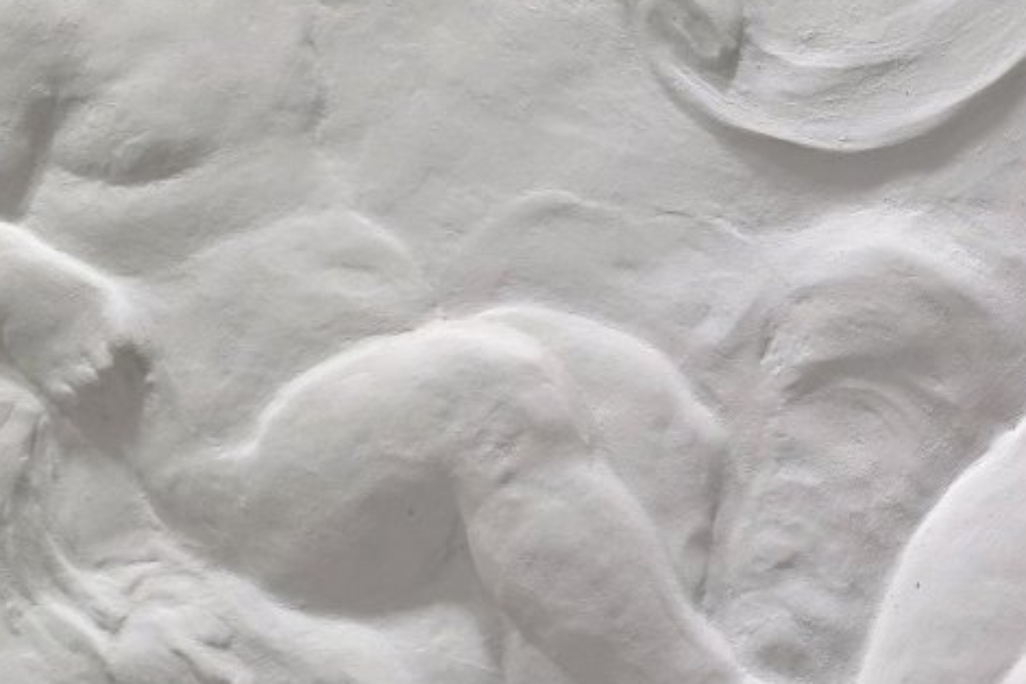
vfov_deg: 22.2
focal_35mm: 61
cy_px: 394
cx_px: 1039
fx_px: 1738
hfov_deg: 30.4
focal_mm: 6.3
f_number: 1.7
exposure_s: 1/100
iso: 250
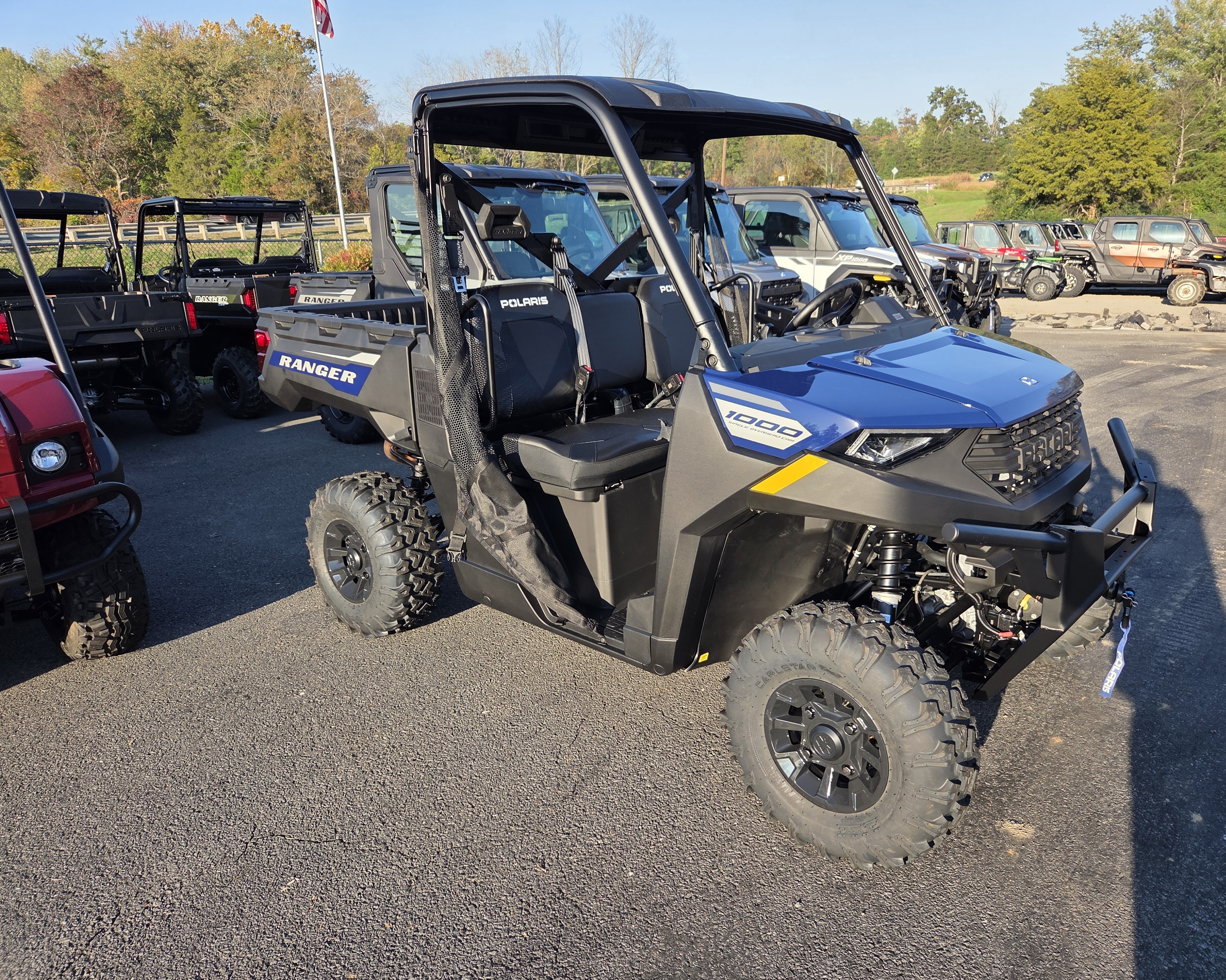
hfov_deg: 70.3
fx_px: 871
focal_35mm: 24
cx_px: 624
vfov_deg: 58.8
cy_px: 490
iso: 80
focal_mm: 5.4
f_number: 1.8
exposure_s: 1/1978
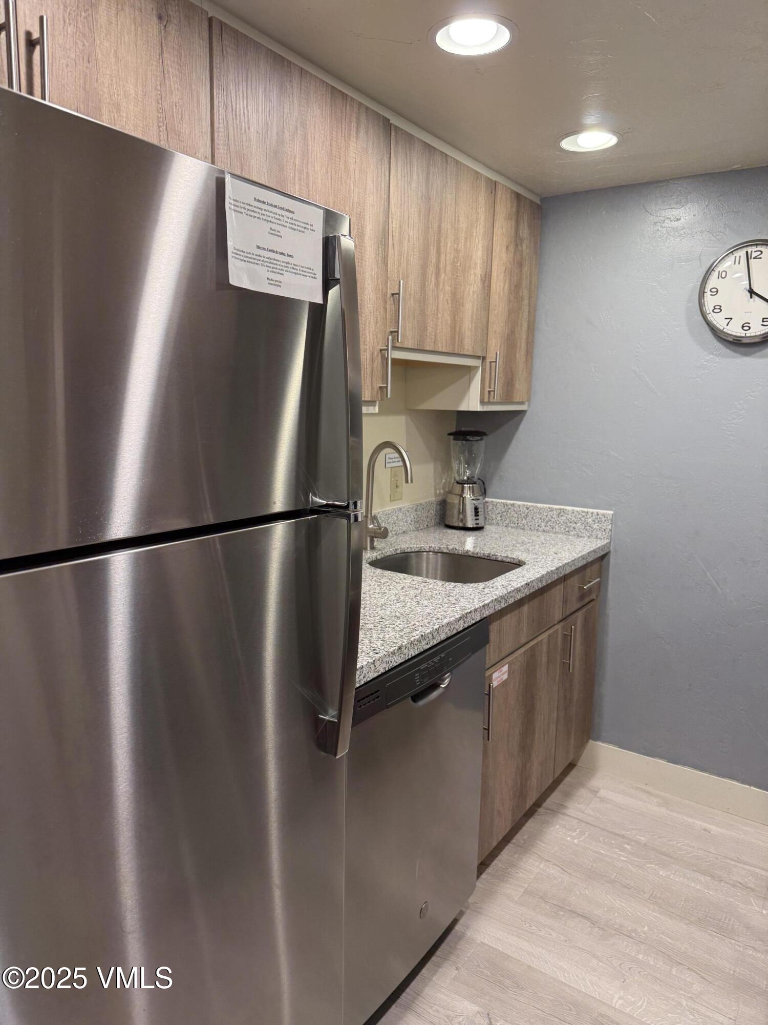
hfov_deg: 56.8
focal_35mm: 24
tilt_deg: -8.8
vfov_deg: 71.6
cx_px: 384
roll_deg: -0.6
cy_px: 512
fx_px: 710
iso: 100
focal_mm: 6.76
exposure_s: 1/60
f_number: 1.78
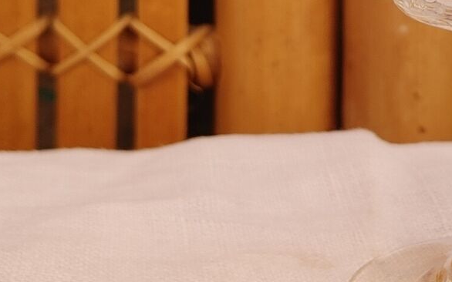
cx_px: 440
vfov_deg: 13.8
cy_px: 22
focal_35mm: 94
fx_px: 1158
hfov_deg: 21.4
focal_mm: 4.81
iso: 50
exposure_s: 1/166
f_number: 1.8
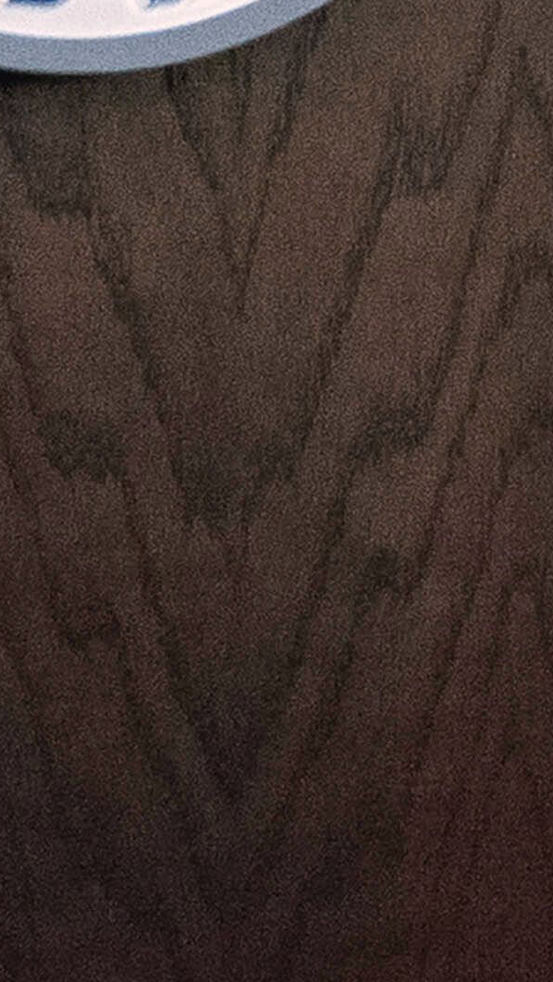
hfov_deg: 5.6
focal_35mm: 213
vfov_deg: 9.6
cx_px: 1051
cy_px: -836
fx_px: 5548
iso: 3200
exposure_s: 1/320
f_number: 3.5
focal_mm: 36
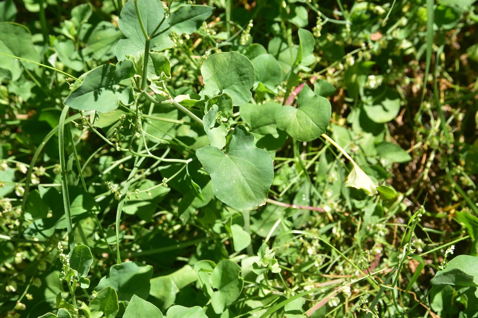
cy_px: 159
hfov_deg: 39.6
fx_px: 664
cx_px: 239
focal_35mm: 50
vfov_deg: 27.0
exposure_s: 1/160
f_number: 11
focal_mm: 50
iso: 160
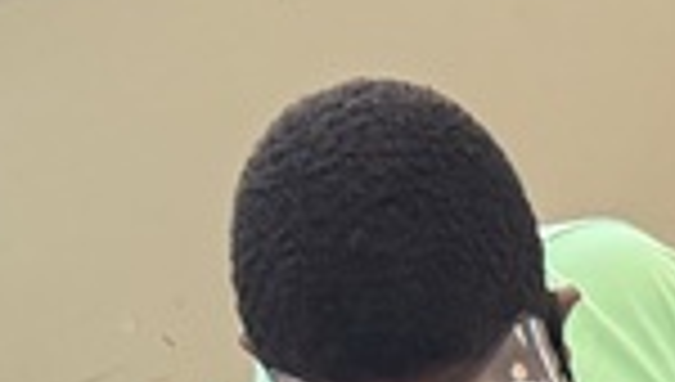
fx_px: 3192
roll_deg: +14.1
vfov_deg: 5.9
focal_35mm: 178
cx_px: 1138
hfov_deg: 11.4
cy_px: 1456
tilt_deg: -37.1
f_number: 1.78
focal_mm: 6.76
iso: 125
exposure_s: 1/121
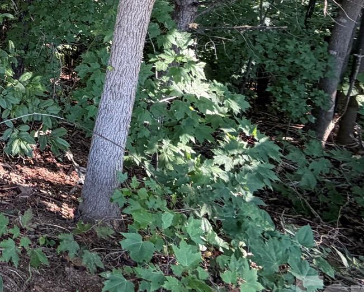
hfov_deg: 33.0
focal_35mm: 43
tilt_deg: -16.8
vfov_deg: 30.4
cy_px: -45
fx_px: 463
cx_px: -98
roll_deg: +3.0
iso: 125
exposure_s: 1/121
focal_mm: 2.22
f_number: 2.2
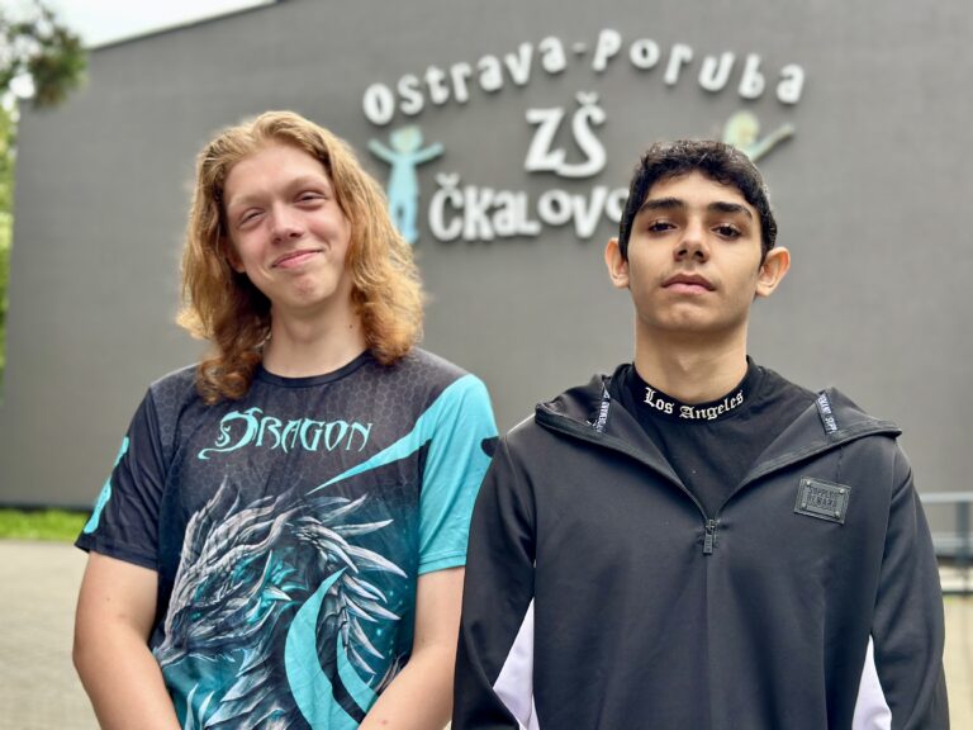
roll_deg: -2.0
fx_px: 1349
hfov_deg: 39.7
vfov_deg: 30.3
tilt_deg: +5.0
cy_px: 365
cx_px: 486
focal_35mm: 48
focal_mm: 6.86
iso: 80
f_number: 1.78
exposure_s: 1/546
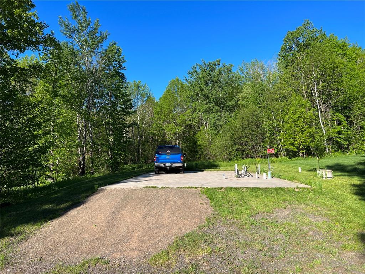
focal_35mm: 26
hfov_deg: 67.3
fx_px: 274
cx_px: 182
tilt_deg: +4.9
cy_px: 137
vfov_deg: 53.1
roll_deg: +1.2
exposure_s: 1/2123
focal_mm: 5.7
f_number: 1.5
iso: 50
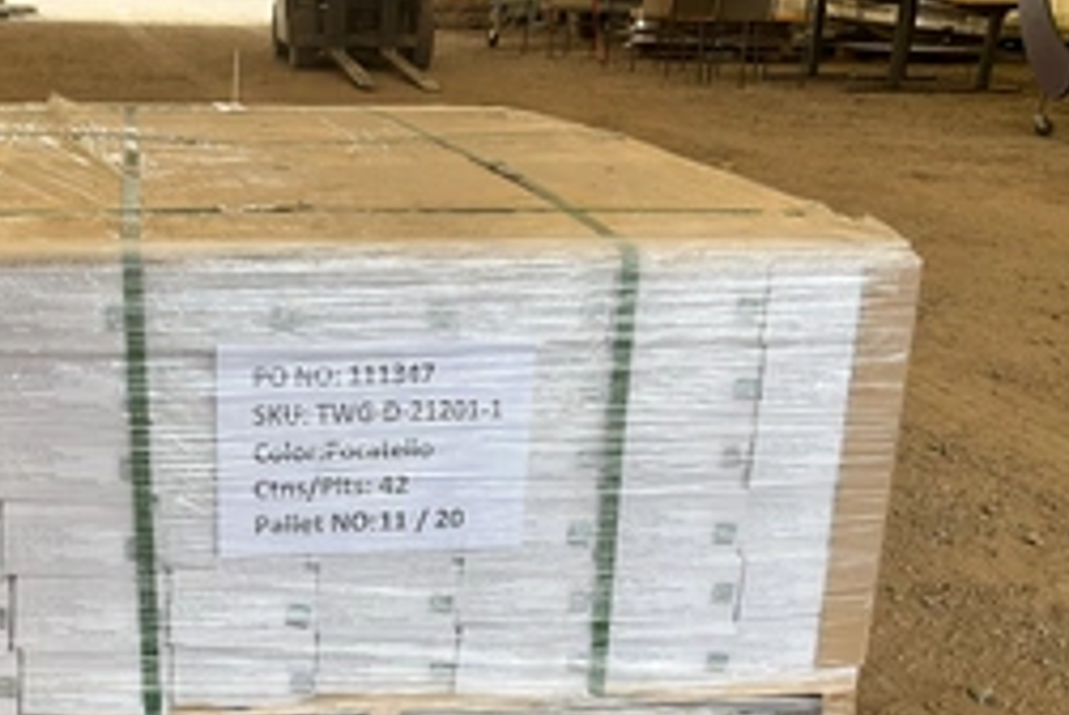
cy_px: 549
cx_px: 319
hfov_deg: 40.3
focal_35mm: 48
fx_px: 1427
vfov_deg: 27.7
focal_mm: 3
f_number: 1.8
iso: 20
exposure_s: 1/189
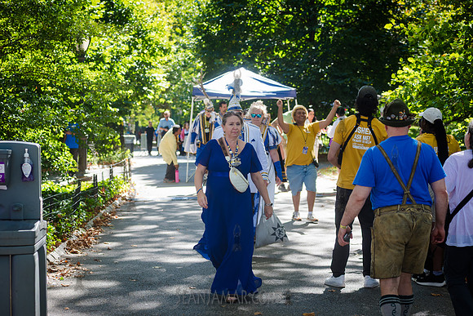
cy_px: 158
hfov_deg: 24.9
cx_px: 236
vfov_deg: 16.7
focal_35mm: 82
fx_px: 1073
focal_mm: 80
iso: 250
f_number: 4.5
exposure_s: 1/250
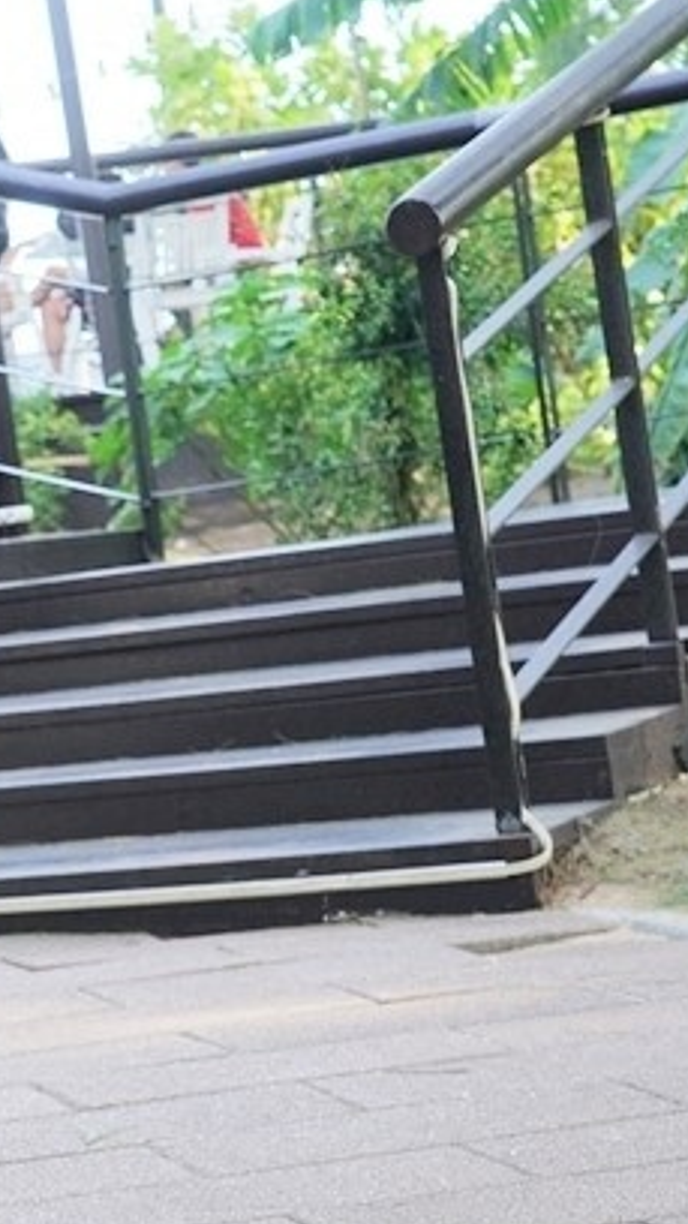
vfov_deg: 17.0
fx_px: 4086
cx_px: -415
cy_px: 630
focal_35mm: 126
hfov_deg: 9.3
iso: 100
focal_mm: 49
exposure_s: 1/60
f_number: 5.6
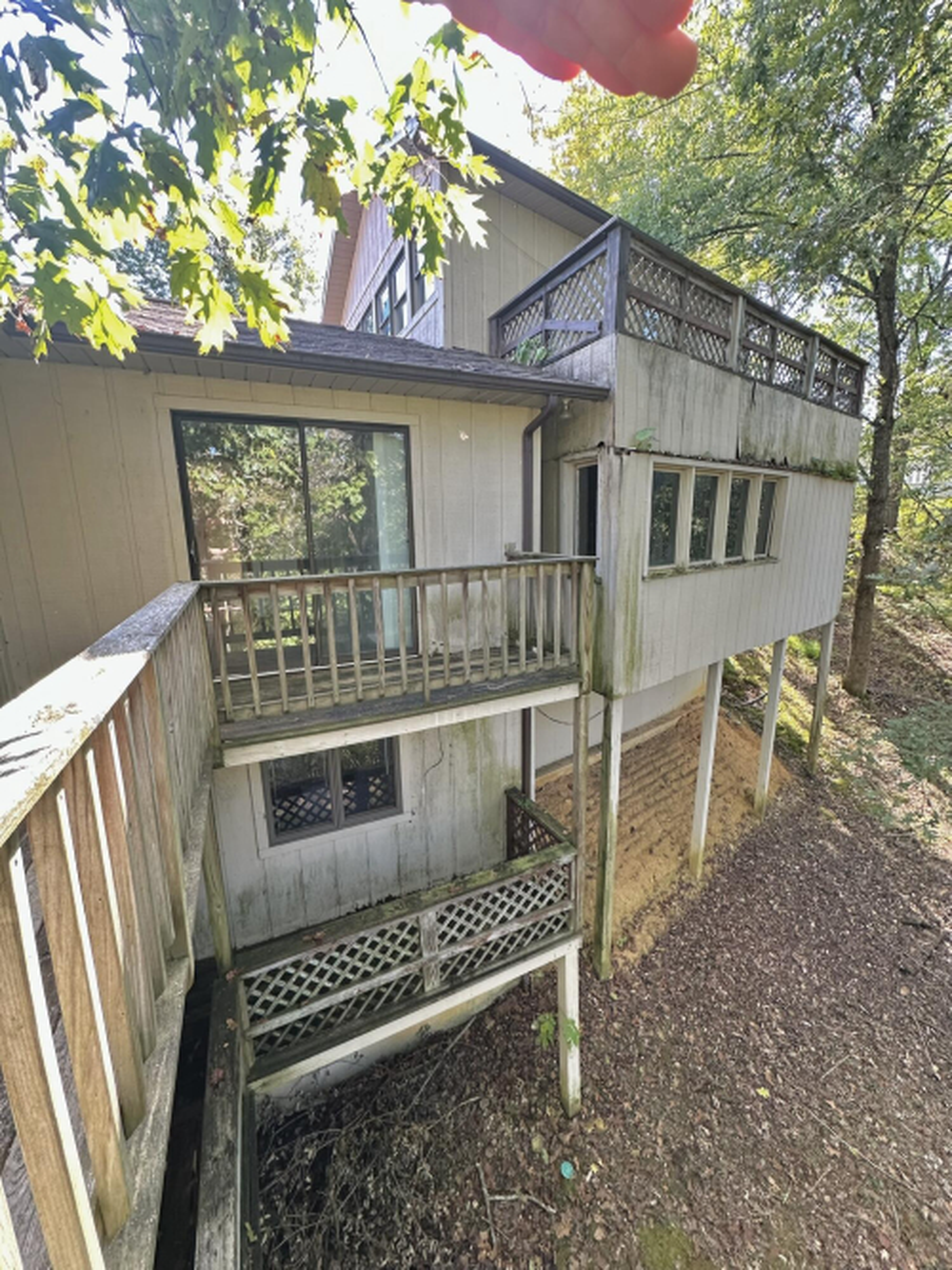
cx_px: 476
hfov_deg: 85.7
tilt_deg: -10.3
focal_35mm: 14
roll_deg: +1.4
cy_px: 635
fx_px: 514
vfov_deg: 102.1
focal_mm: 2.22
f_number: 2.2
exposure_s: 1/99
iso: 160
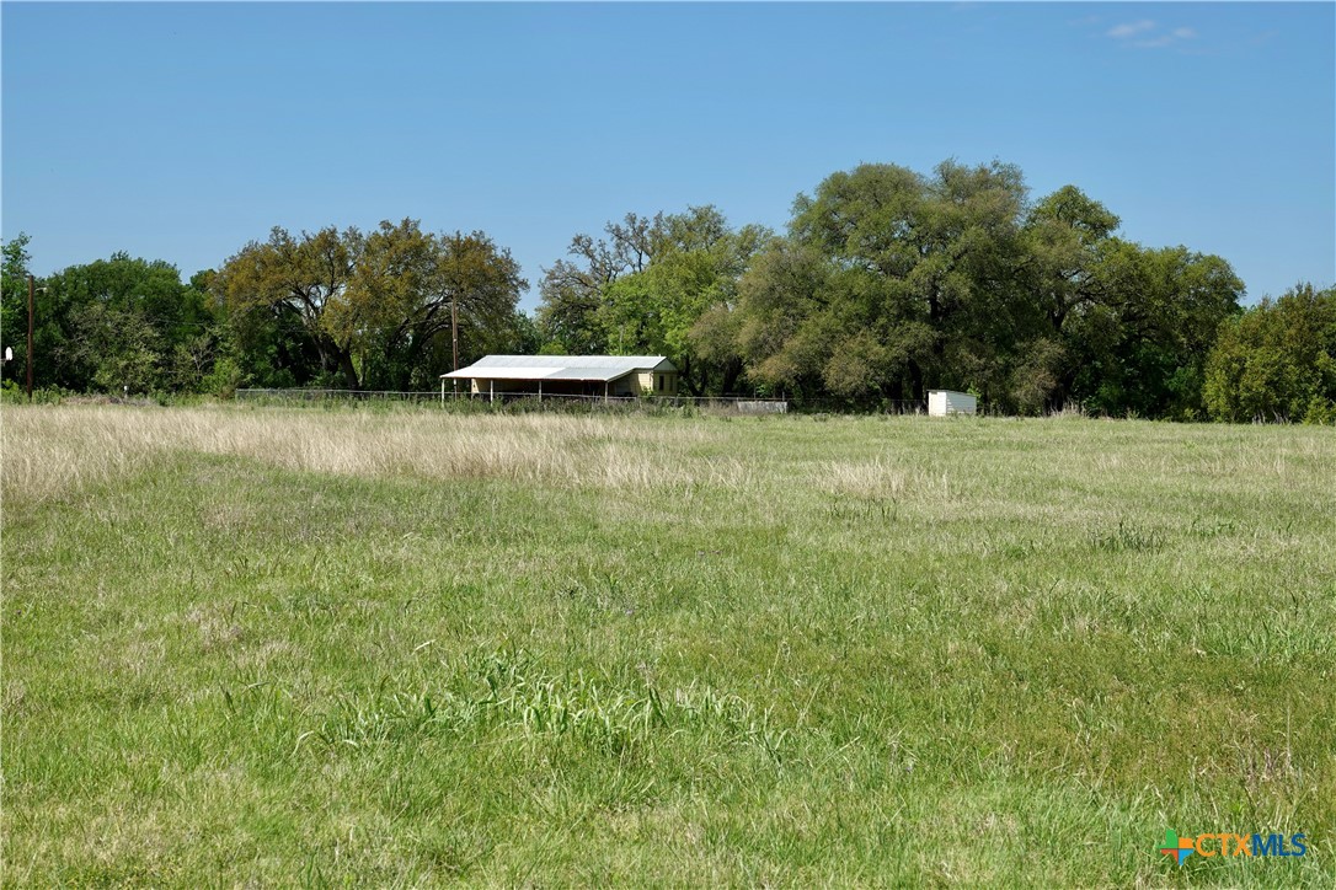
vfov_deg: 20.9
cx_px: 668
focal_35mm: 65
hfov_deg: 31.0
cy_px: 445
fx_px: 2412
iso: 100
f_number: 4
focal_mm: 23.95
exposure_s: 1/800
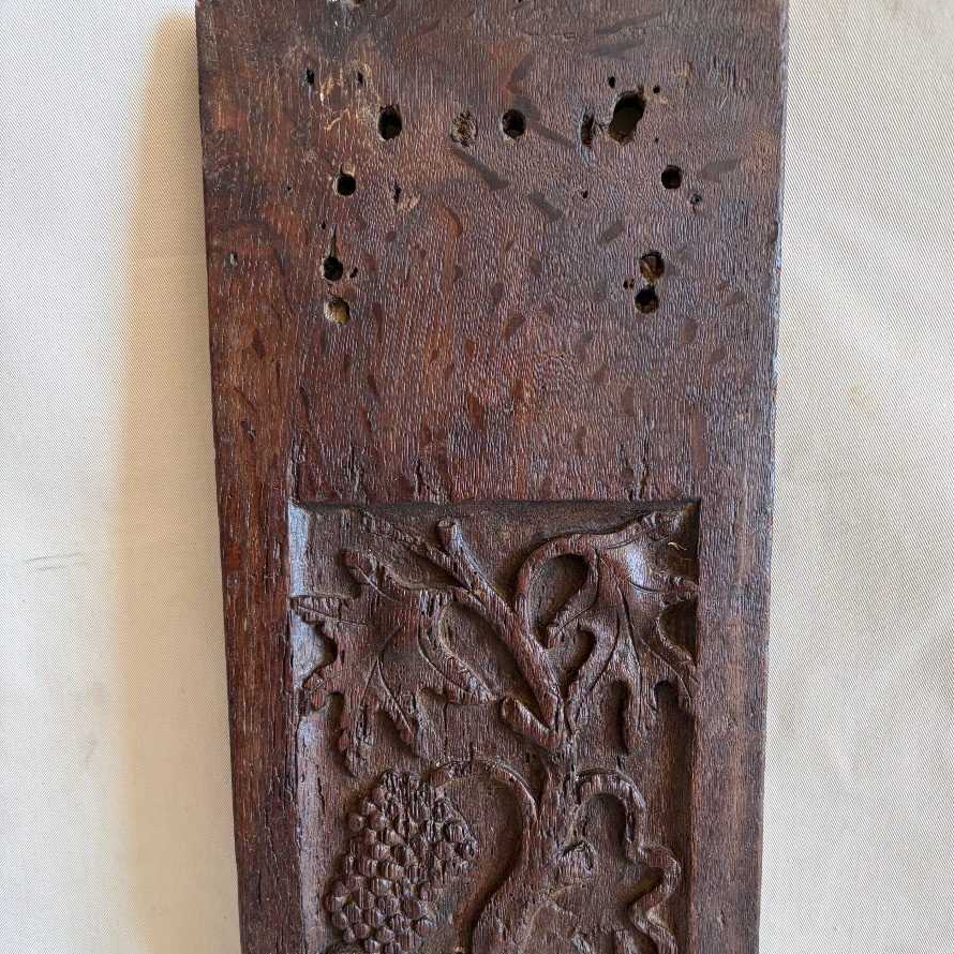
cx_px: 481
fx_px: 967
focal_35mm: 31
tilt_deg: -34.0
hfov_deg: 52.5
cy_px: 610
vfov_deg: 51.8
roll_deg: +1.4
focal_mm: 5.96
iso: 125
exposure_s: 1/84
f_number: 1.6
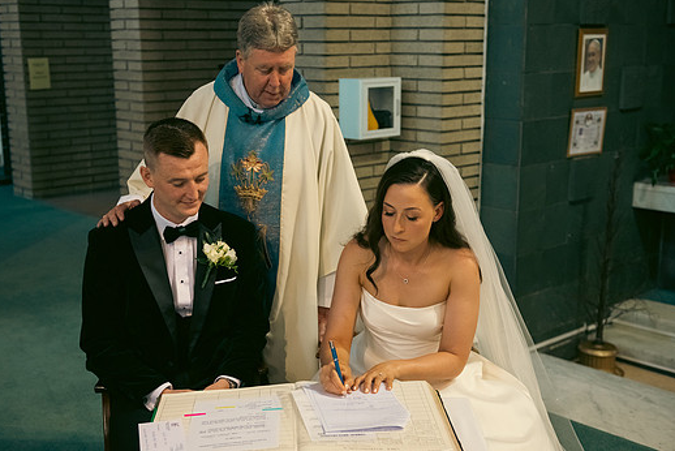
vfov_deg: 28.7
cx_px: 319
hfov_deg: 41.9
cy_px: 234
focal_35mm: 47
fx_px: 882
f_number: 3.5
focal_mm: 42
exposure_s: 1/160
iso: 1000
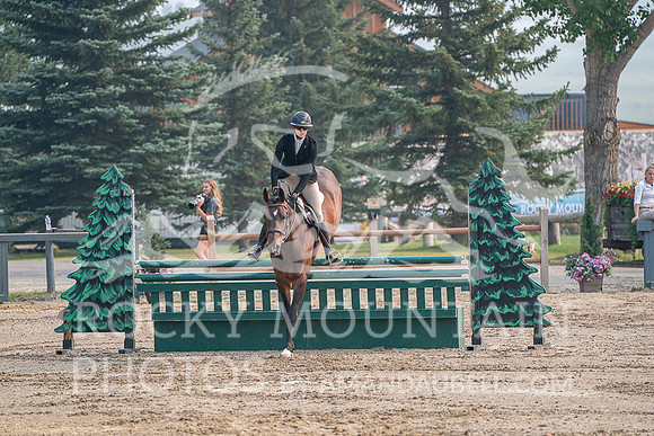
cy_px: 218
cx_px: 327
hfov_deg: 6.9
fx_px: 5397
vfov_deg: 4.6
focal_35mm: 297
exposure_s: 1/640
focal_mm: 297
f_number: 5.6
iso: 500
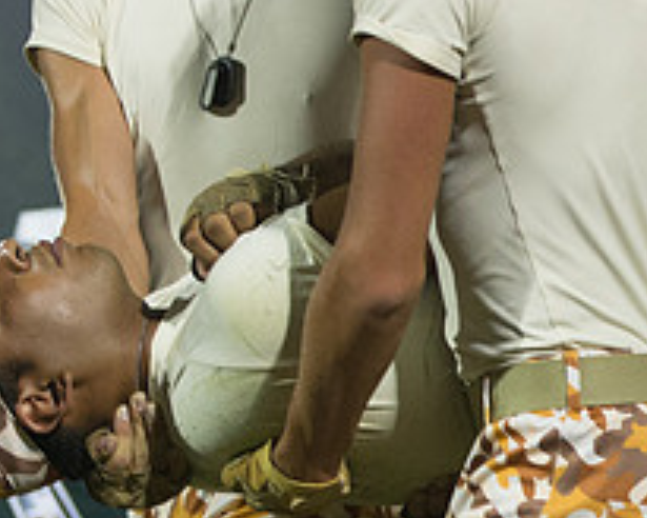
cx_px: 665
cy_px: 152
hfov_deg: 6.7
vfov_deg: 5.4
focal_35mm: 288
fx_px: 5515
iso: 2800
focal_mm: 82
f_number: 4.5
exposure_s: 1/160
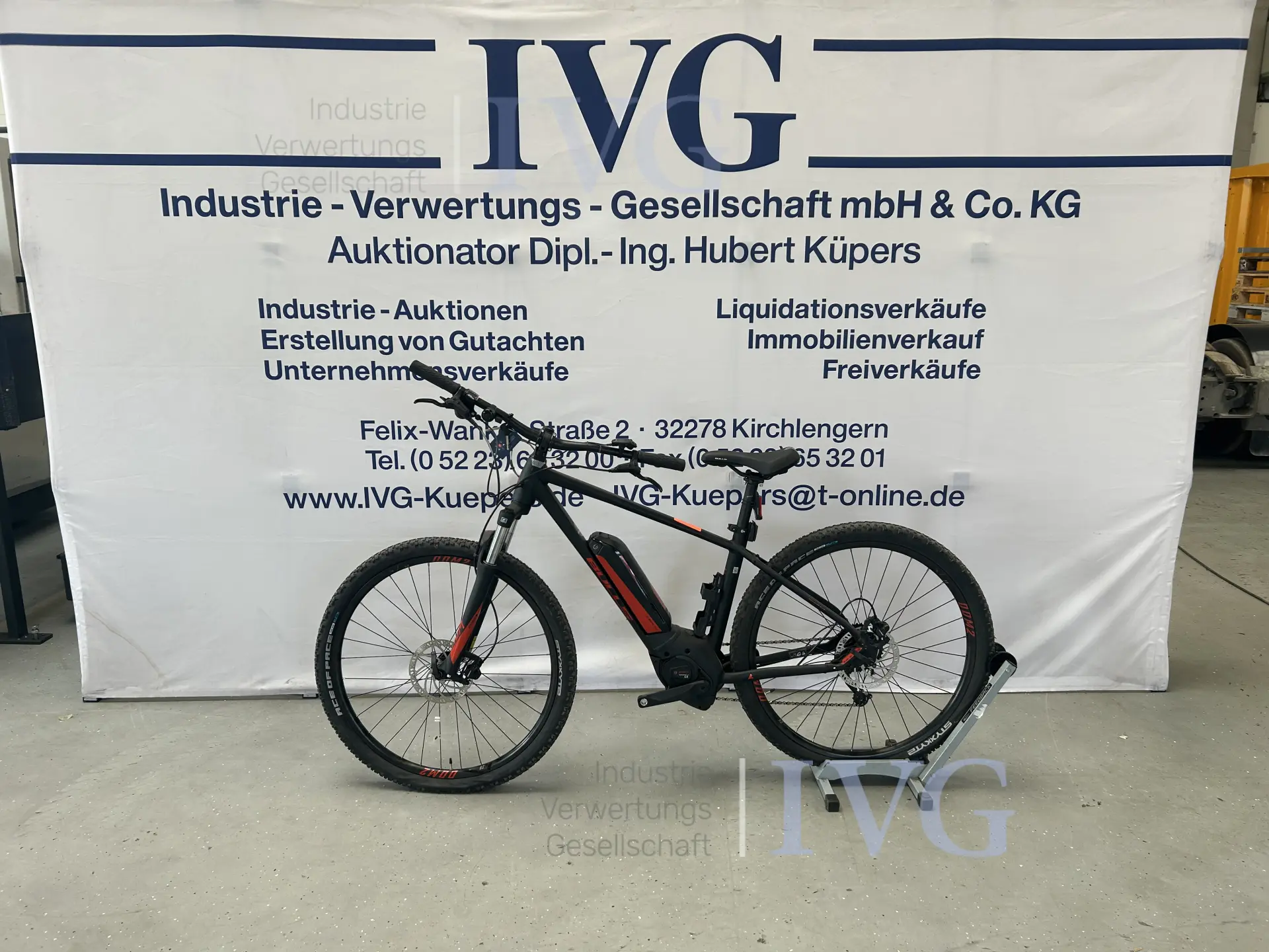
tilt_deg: -12.9
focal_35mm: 26
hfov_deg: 67.3
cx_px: 634
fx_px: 953
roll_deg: -0.1
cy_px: 476
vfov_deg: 53.1
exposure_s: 1/121
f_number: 1.5
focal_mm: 5.7
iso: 64
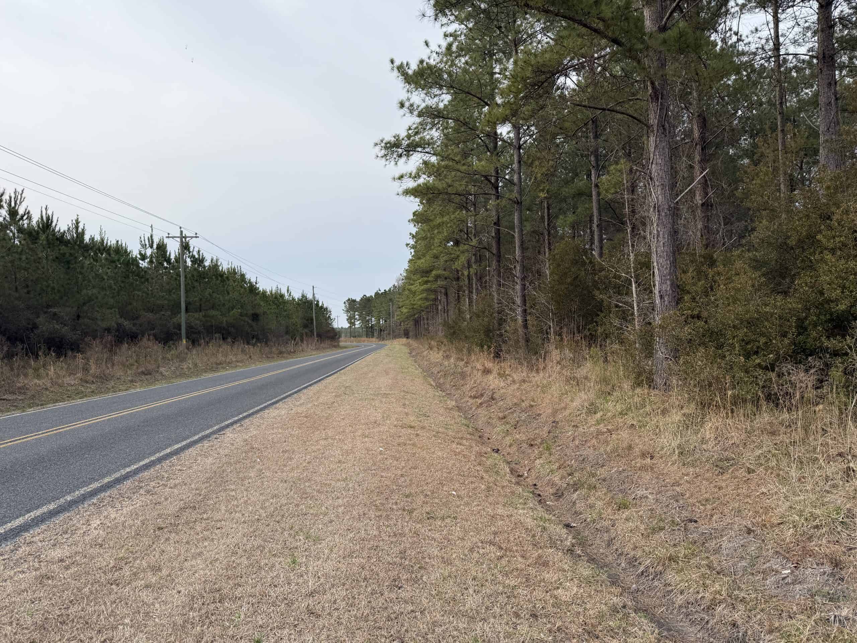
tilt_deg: +2.5
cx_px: 428
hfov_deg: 71.6
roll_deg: +1.4
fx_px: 594
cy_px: 322
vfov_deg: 56.8
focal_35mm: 24
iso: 80
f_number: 1.78
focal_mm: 6.76
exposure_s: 1/2000
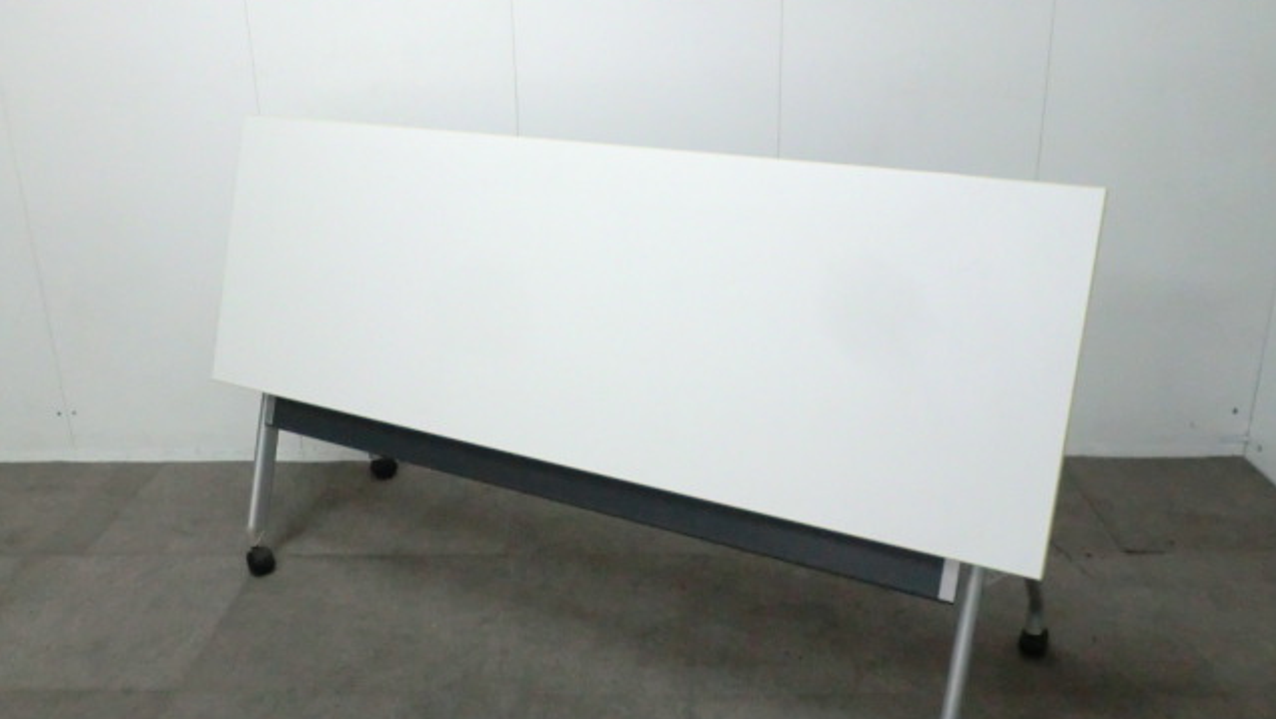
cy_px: 338
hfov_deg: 56.6
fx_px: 1185
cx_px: 639
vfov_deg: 33.8
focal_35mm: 35
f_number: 3.5
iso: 640
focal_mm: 5.8
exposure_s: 1/60
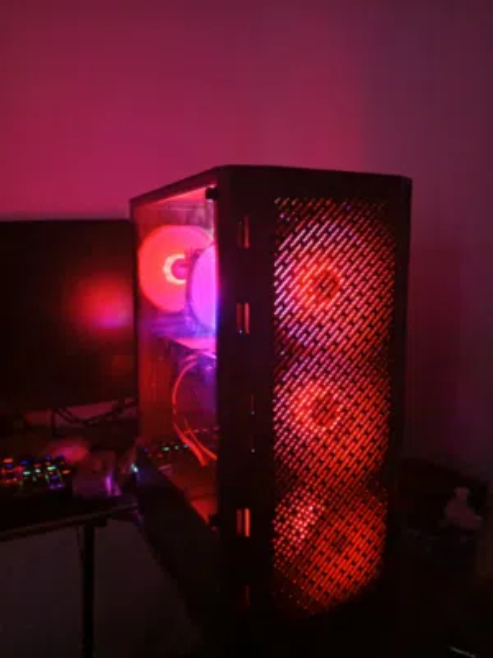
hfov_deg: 58.9
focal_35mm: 23
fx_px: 437
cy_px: 329
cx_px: 246
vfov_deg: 73.9
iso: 5837
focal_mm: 4.09
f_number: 1.6
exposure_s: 1/14.3
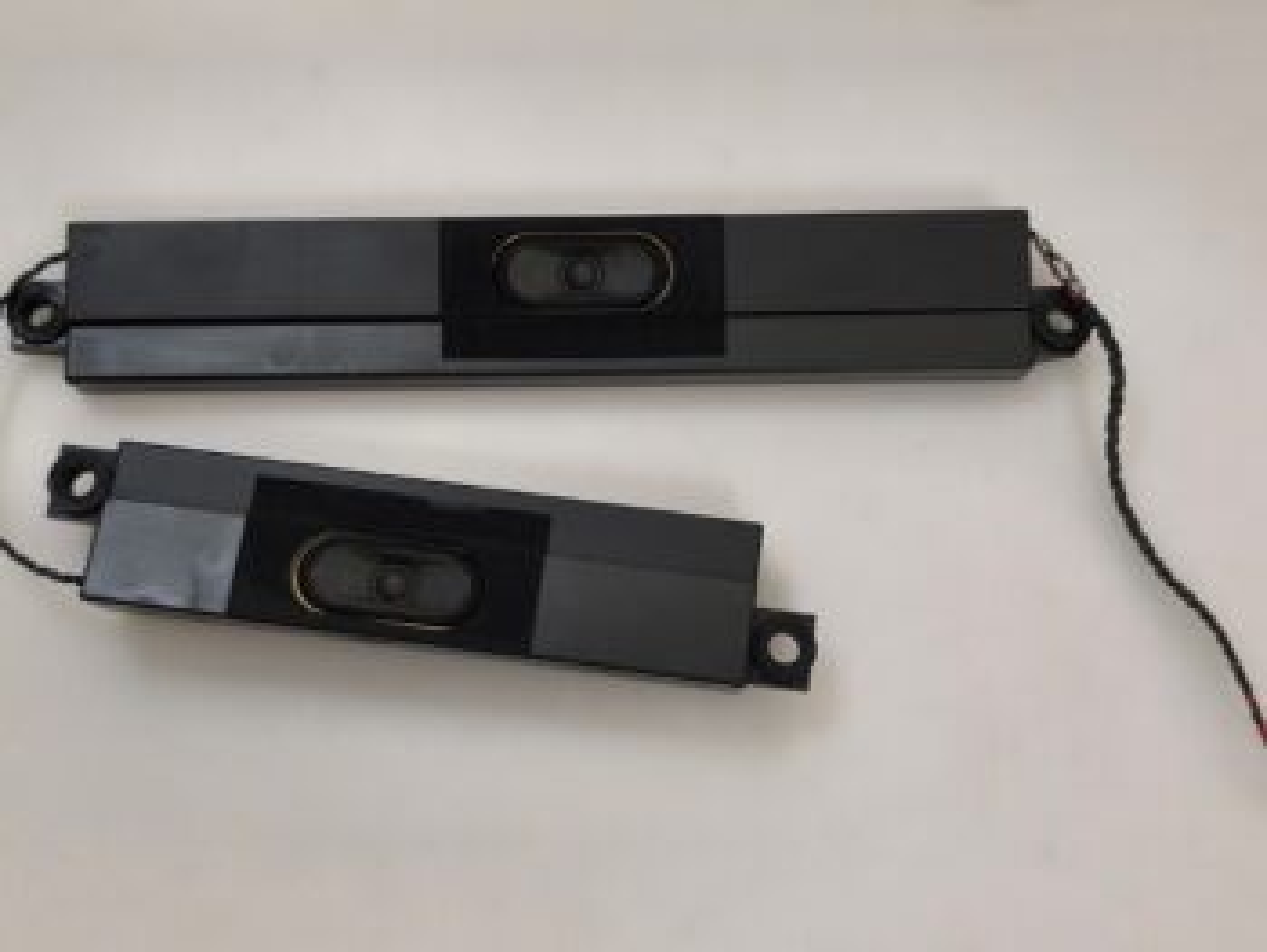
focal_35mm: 35
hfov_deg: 52.6
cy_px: 476
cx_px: 634
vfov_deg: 40.7
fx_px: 1282
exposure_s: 1/50
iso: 320
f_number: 1.6
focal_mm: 6.57
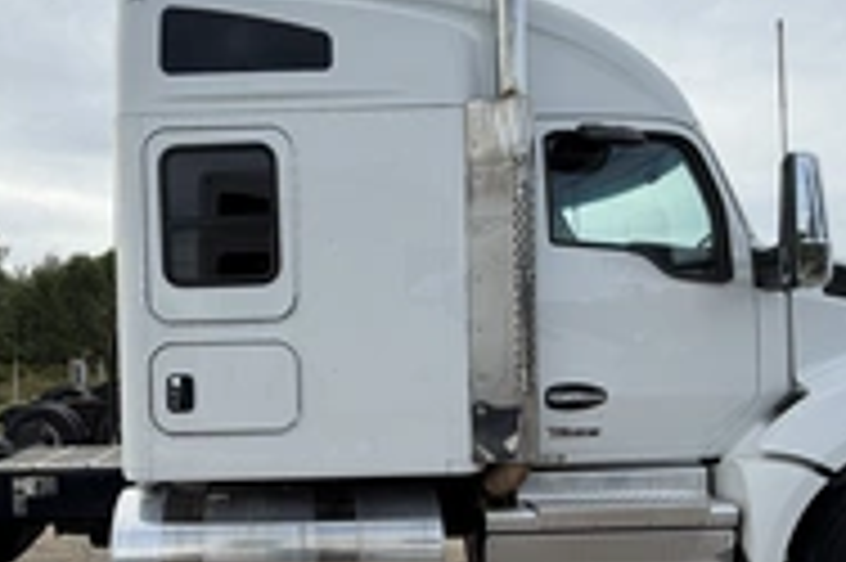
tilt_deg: -0.5
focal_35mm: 31
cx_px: 284
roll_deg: +2.1
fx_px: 728
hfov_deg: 59.0
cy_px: 373
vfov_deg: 41.7
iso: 25
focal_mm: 2.22
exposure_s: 1/770
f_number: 2.2
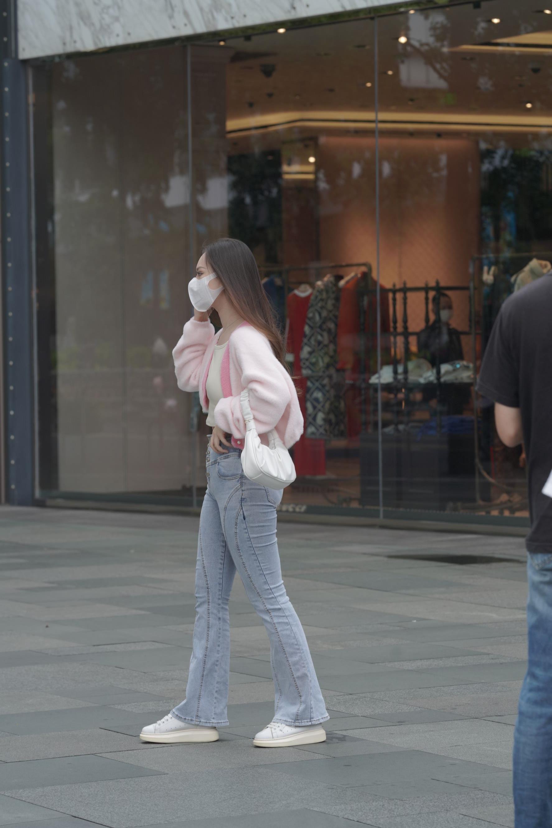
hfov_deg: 10.2
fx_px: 3105
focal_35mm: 135
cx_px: 276
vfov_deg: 15.2
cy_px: 414
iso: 500
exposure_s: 1/500
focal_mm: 135
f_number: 6.3
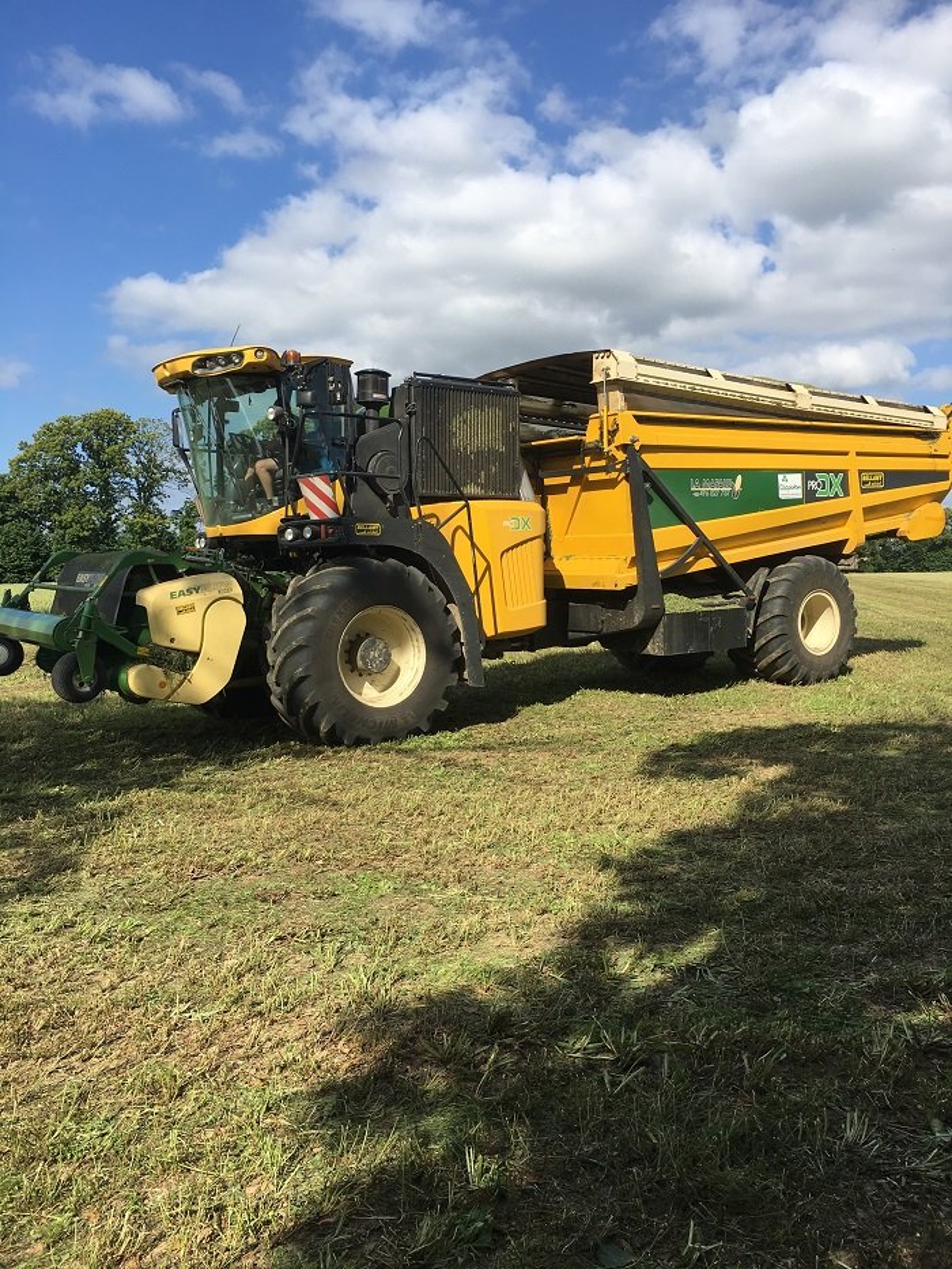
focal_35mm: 29
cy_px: 634
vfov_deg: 61.7
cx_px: 476
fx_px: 1063
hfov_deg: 48.2
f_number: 2.2
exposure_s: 1/1479
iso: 25
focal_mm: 4.15
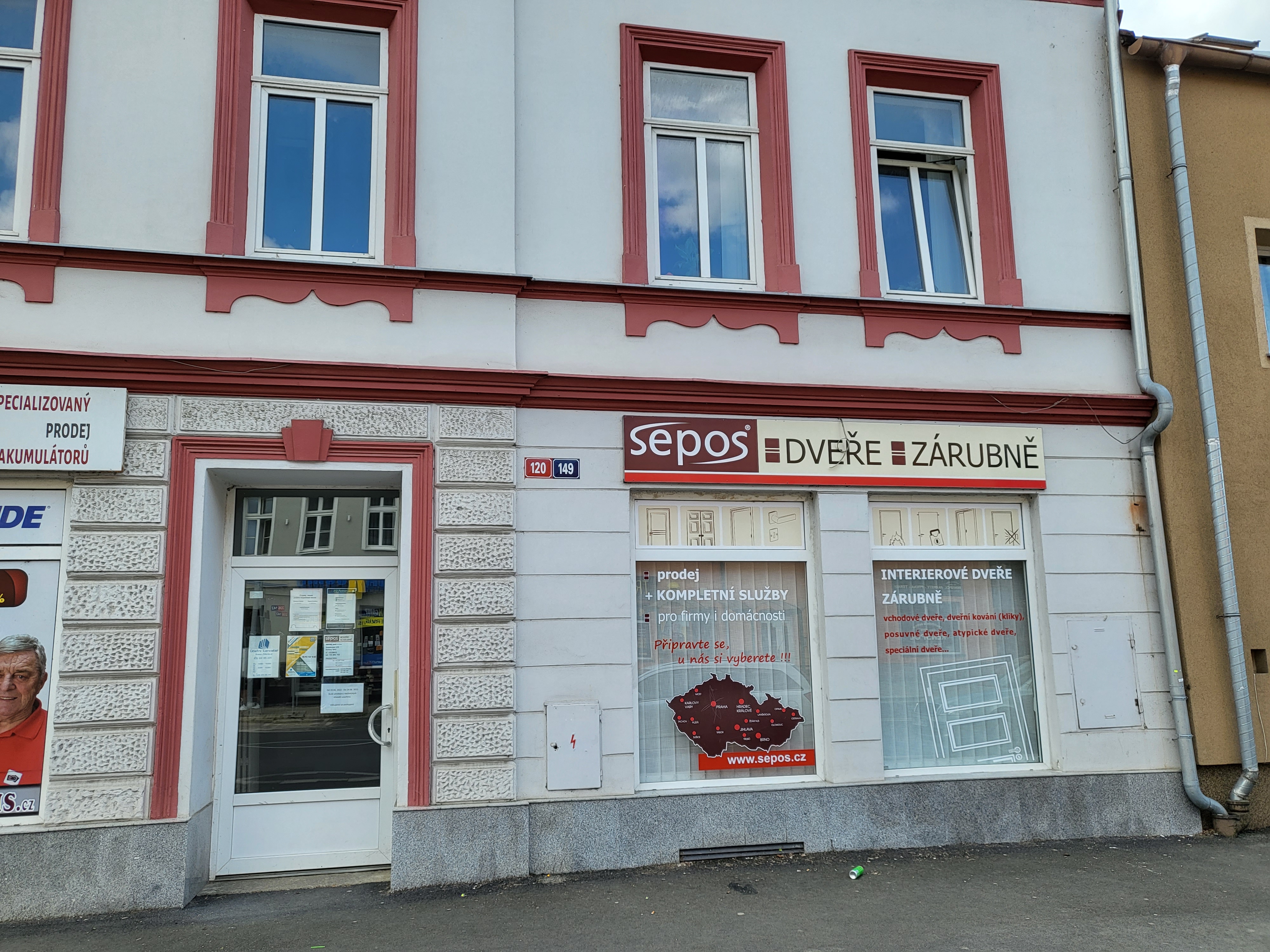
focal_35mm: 26
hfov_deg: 67.3
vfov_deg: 53.1
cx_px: 635
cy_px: 476
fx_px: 954
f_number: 1.8
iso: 50
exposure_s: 1/724
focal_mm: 4.25
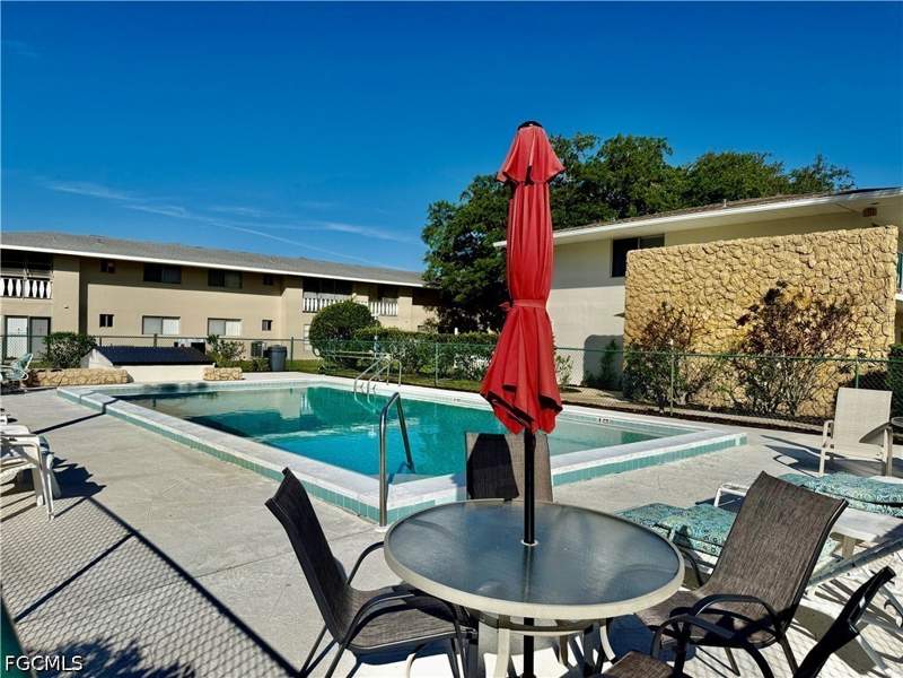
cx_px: 452
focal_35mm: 24
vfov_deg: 56.8
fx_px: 626
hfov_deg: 71.6
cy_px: 339
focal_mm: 6.76
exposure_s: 1/10309
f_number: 1.78
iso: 80
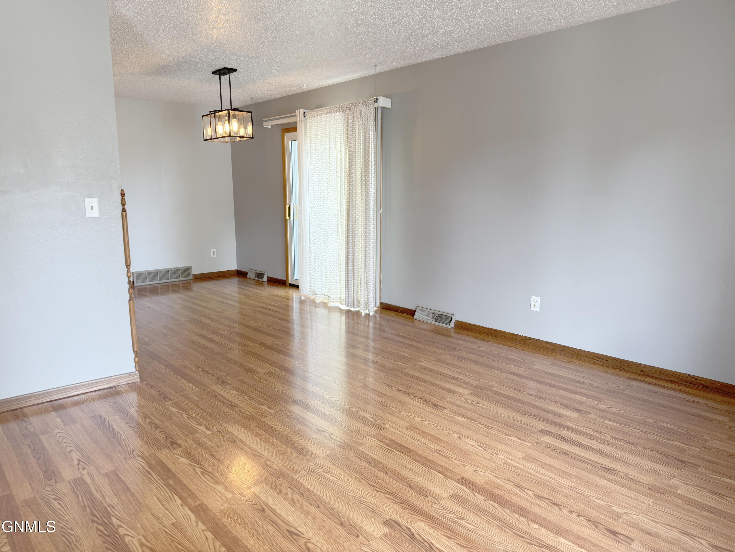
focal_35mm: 24
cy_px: 276
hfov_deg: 71.6
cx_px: 368
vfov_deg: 56.8
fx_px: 510
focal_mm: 6.76
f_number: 1.78
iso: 125
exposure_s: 1/60
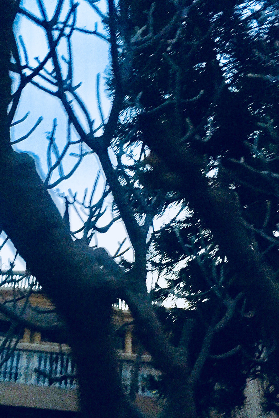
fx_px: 476
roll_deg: -11.7
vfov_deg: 47.4
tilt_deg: +33.8
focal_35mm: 41
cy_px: 207
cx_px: 68
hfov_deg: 32.0
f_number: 2.2
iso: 250
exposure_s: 1/20
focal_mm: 4.15
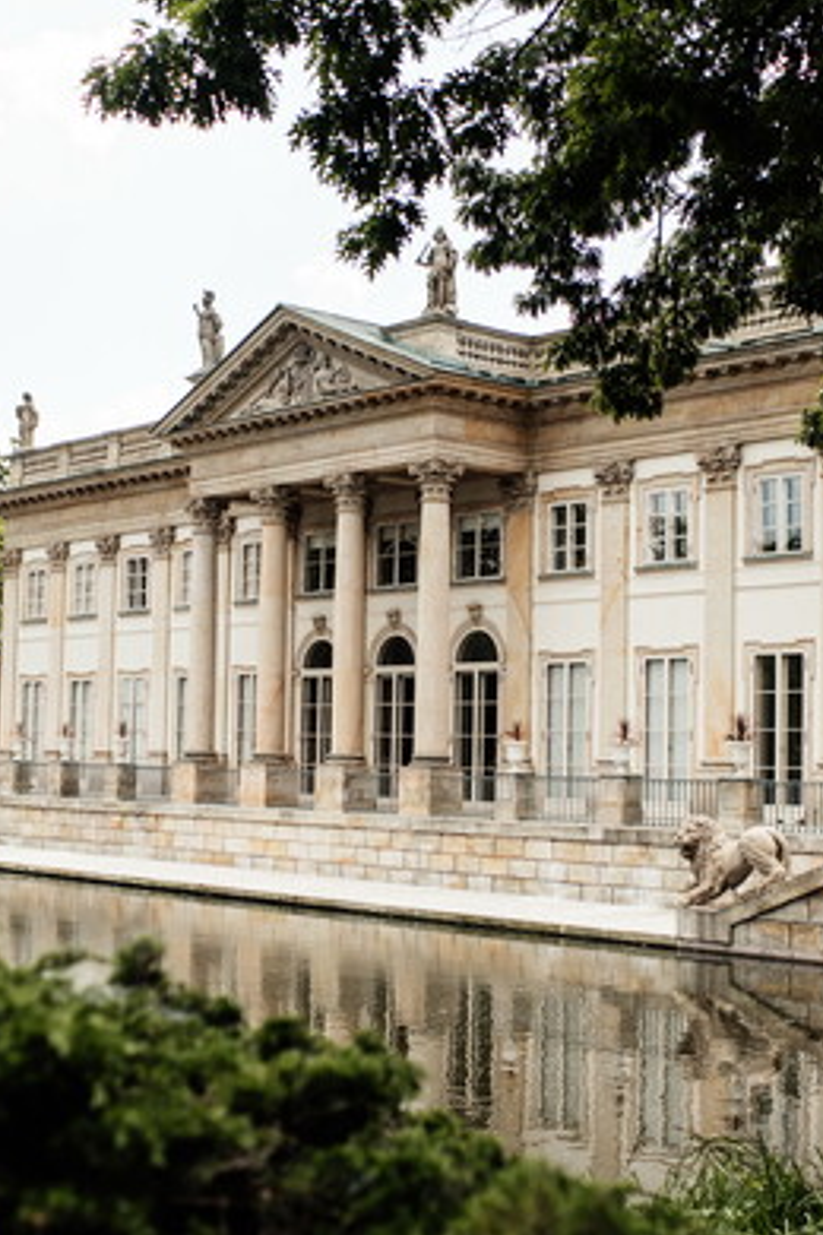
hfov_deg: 25.5
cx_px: 386
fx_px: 1817
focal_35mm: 53
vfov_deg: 37.5
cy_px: 621
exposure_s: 1/3200
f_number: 2.8
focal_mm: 35
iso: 250
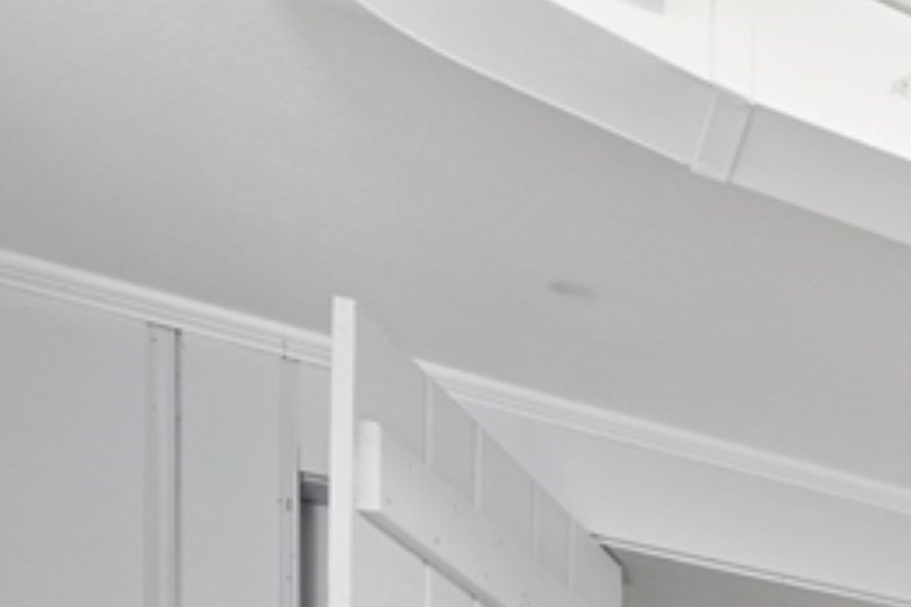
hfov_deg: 21.0
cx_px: 1696
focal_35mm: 57
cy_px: 1151
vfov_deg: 17.9
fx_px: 1451
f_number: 7.1
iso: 100
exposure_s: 1/5
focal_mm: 14.6
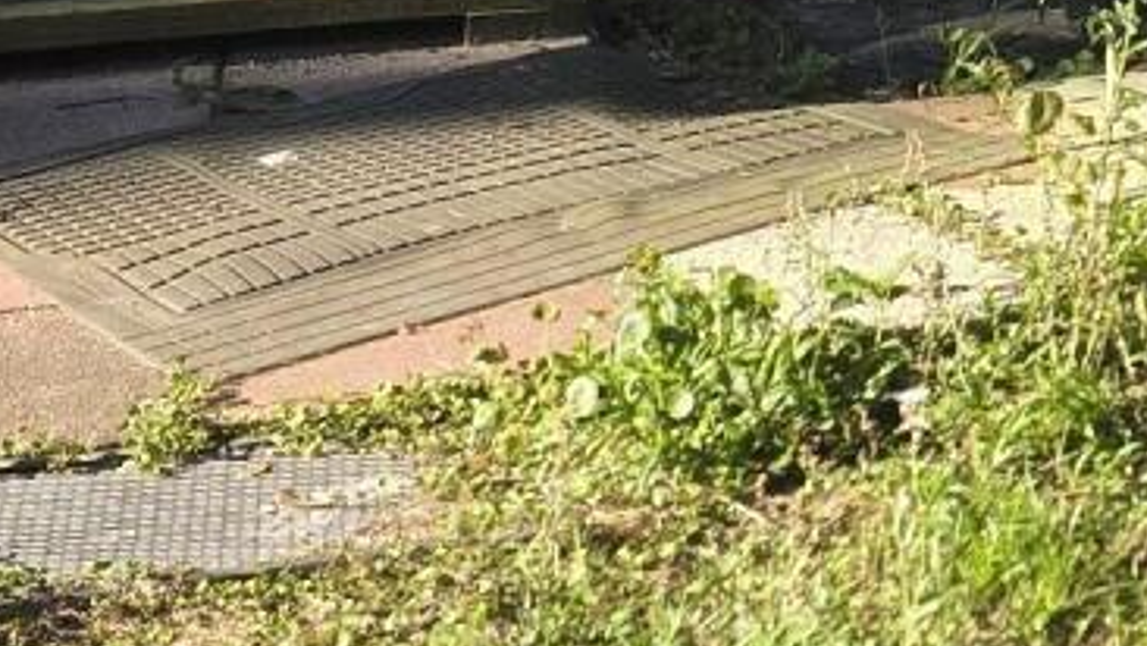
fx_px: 4167
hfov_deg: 14.0
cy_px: -875
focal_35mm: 137
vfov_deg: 8.2
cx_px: 2021
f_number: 1.7
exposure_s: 1/233
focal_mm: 6.3
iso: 12
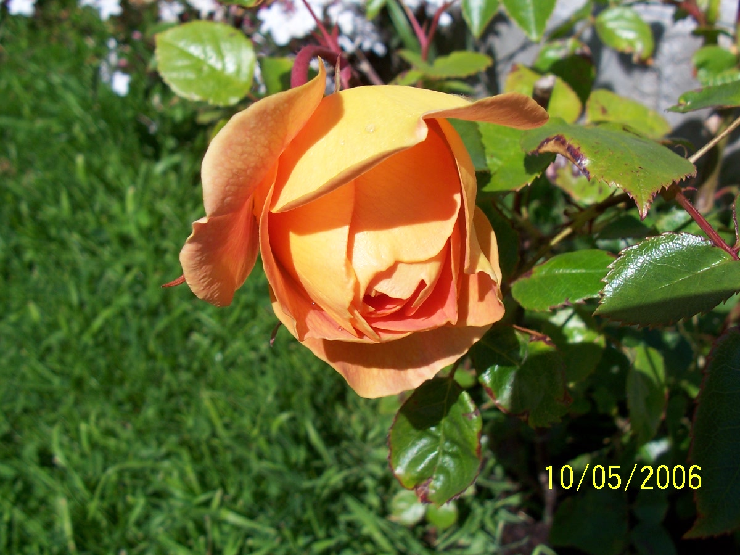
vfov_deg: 40.7
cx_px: 370
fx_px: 748
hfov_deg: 52.6
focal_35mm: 35
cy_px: 278
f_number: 4
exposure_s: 1/1000
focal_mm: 6
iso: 80
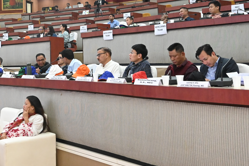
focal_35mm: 56
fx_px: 387
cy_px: 33
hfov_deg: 34.8
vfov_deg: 23.8
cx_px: 58
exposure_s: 1/125
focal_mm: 24
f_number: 5
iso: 6400
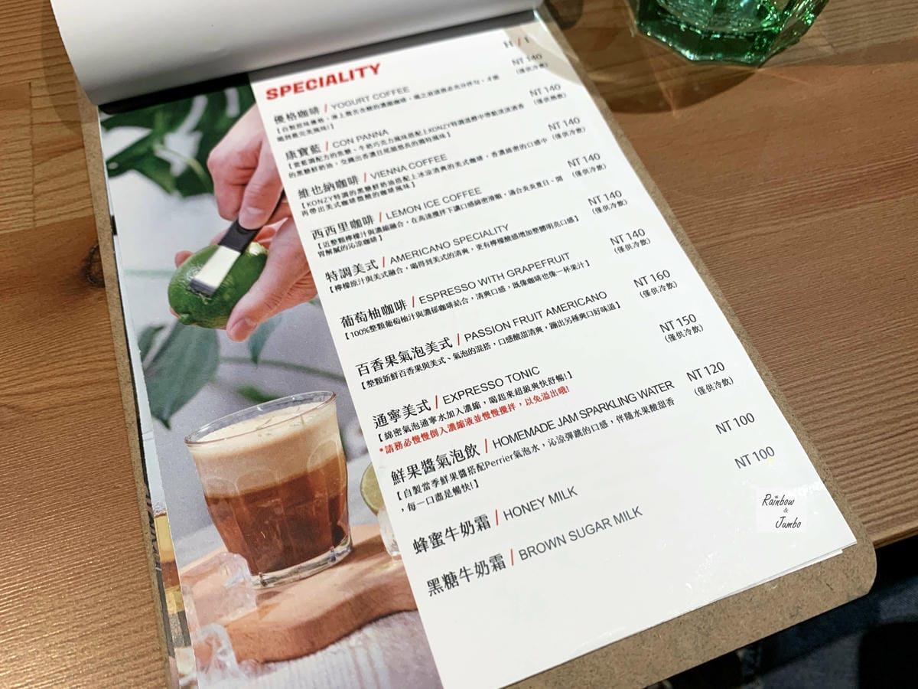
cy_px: 344
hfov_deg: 67.3
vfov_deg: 53.1
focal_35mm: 26
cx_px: 459
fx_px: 690
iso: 100
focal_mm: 4.25
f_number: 1.8
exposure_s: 1/81
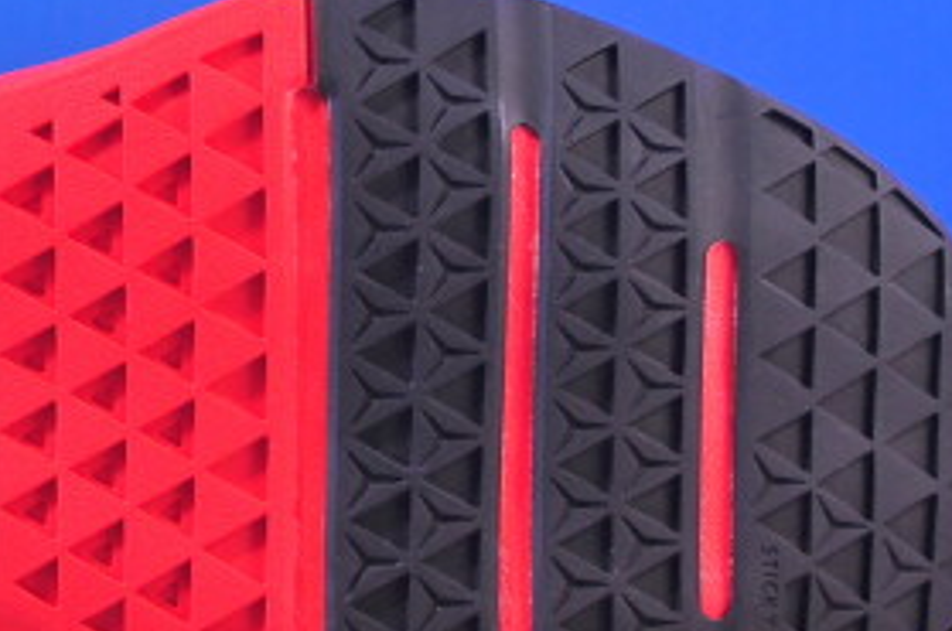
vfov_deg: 6.4
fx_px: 5676
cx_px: -68
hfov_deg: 9.5
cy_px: 70
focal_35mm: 215
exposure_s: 1/320
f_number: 2.2
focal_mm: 50
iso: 250
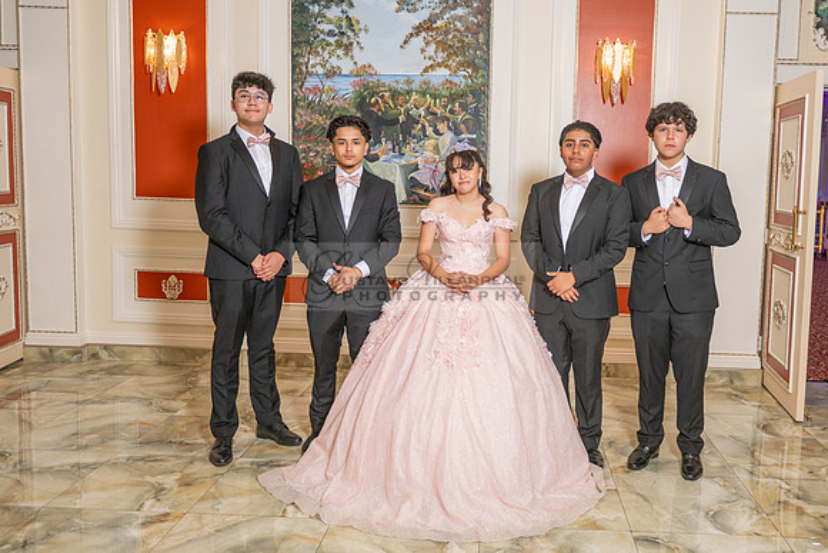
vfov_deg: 40.1
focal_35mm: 33
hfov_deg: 57.1
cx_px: 484
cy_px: 245
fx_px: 755
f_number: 2.8
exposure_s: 1/200
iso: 320
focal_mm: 24
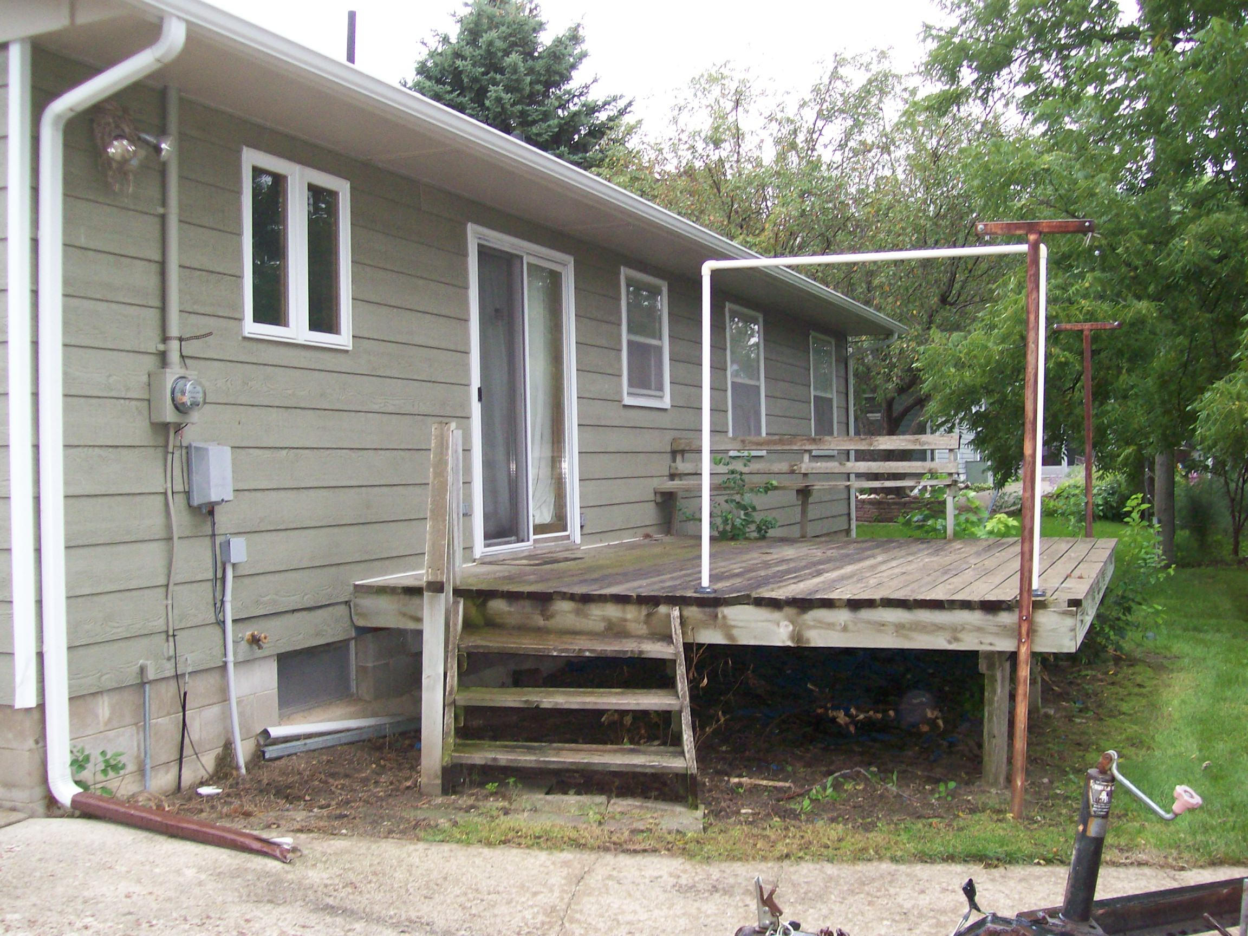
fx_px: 1298
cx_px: 624
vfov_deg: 39.7
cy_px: 468
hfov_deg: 51.4
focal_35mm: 36
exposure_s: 1/64
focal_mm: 6
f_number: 2.7
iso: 140
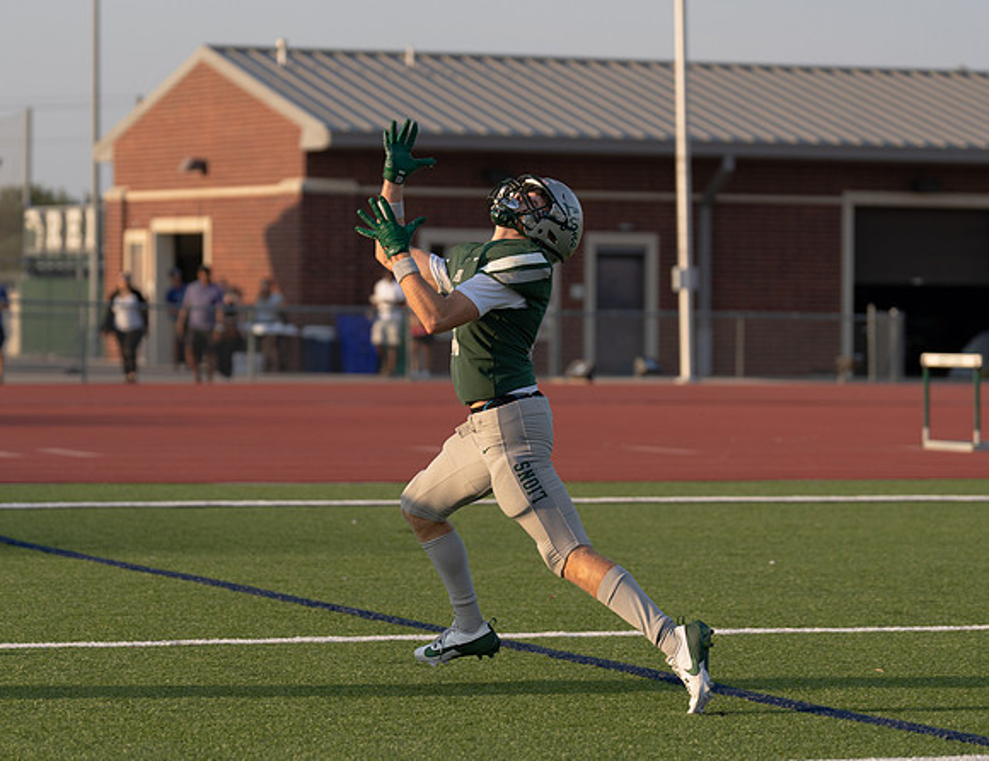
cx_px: 426
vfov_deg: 9.4
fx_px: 4616
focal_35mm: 160
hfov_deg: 12.2
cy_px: 385
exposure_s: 1/1250
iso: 100
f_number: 2.8
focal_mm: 107
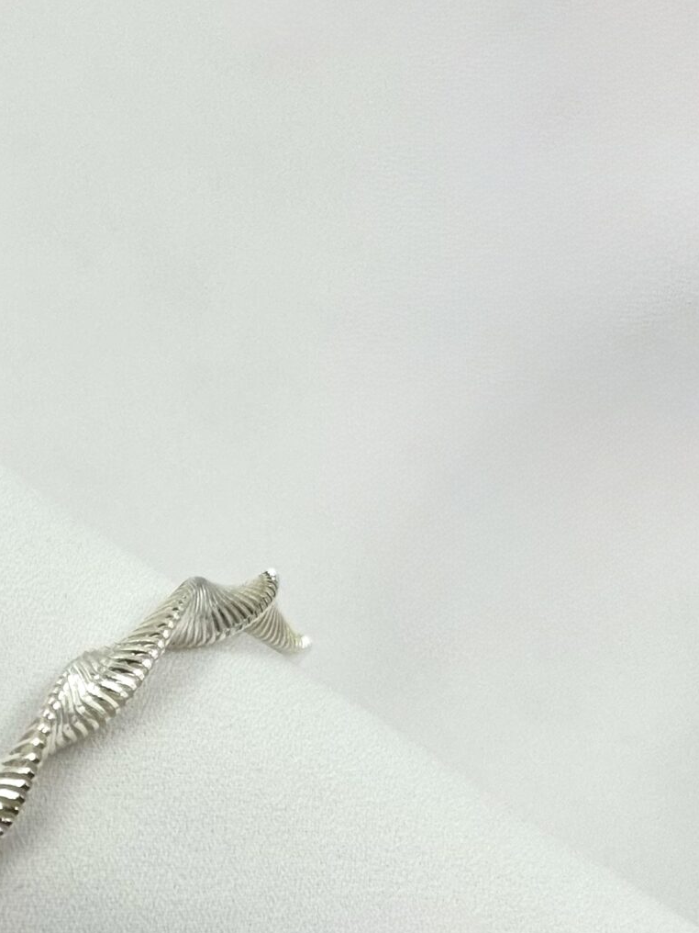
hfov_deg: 12.0
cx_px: -92
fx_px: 3258
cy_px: 953
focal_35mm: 121
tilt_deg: -47.9
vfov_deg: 15.9
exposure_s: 1/939
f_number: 1.78
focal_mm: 6.76
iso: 64
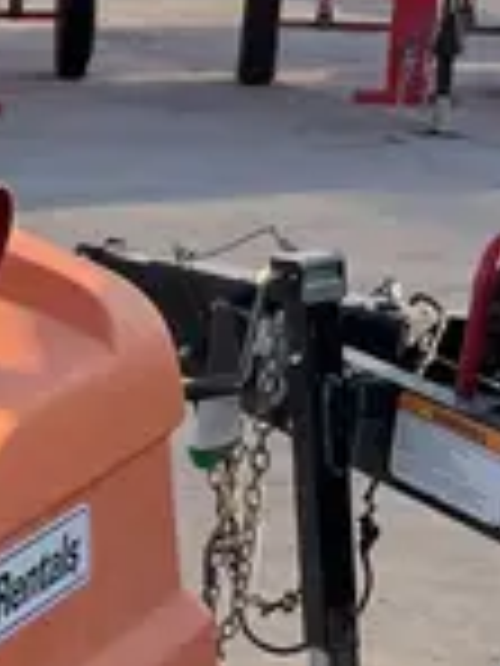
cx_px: -725
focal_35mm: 129
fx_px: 2484
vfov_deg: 15.3
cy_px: 331
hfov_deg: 10.0
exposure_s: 1/1383
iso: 50
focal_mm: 4.2
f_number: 1.6
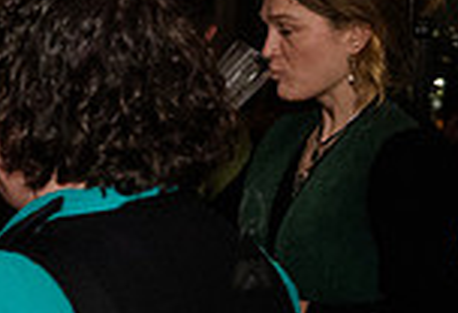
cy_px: 237
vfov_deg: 11.6
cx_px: -398
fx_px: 1539
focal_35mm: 120
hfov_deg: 14.6
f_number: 3.5
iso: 12800
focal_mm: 29
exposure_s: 1/320
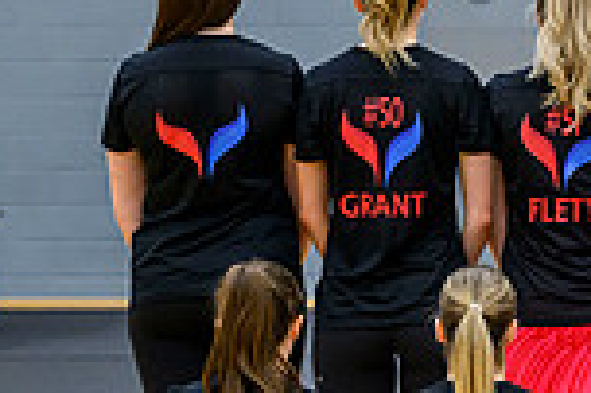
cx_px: 1108
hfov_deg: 8.8
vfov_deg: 6.2
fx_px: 3641
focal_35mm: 222
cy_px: 368
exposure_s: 1/640
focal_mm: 58
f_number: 4
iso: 3200
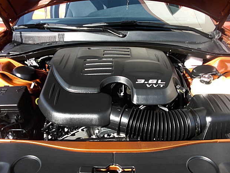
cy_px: 86
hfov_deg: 50.1
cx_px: 113
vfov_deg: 38.7
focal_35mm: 37
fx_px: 246
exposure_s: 1/160
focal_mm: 6.3
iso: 50
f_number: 2.8
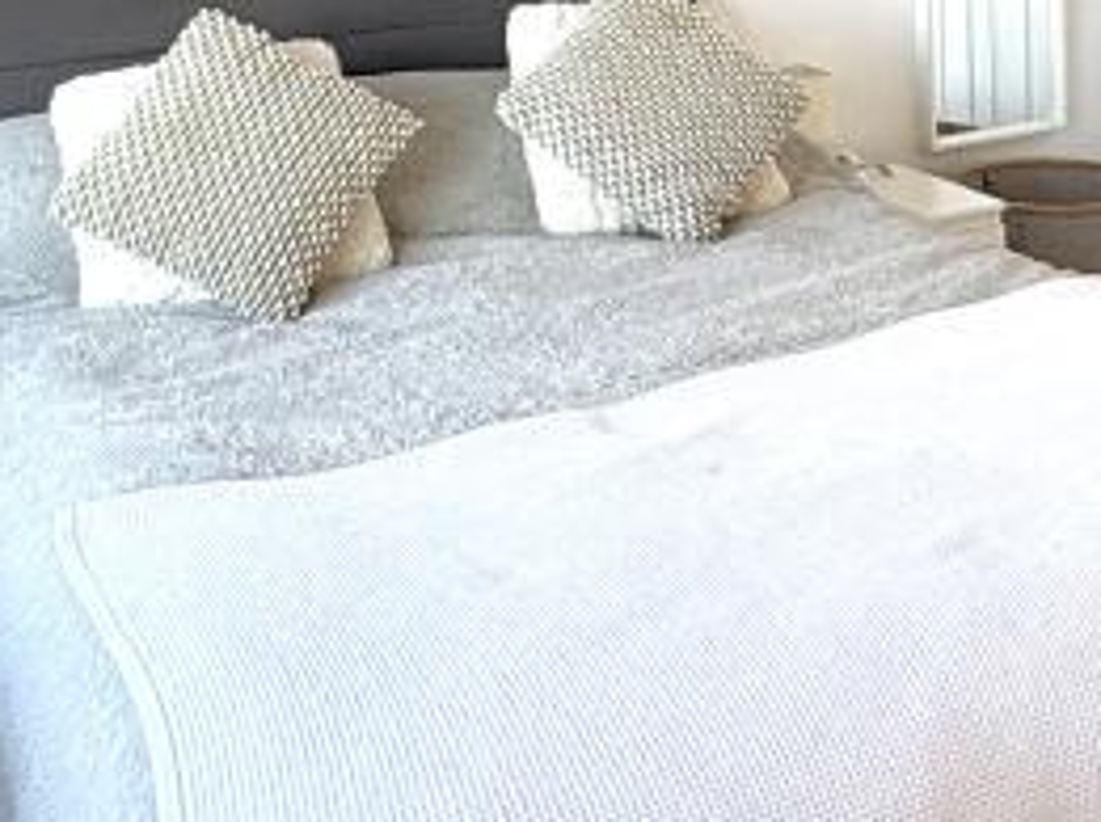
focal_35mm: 55
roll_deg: +2.1
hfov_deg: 34.8
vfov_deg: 24.5
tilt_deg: -3.9
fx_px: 1747
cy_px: -105
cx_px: 696
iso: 80
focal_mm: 2.22
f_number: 2.2
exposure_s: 1/99
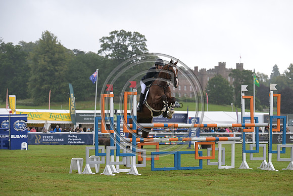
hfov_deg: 17.1
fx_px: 977
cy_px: 98
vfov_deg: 11.4
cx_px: 146
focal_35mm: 120
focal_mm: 120
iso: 1400
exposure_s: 1/1250
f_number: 4.5
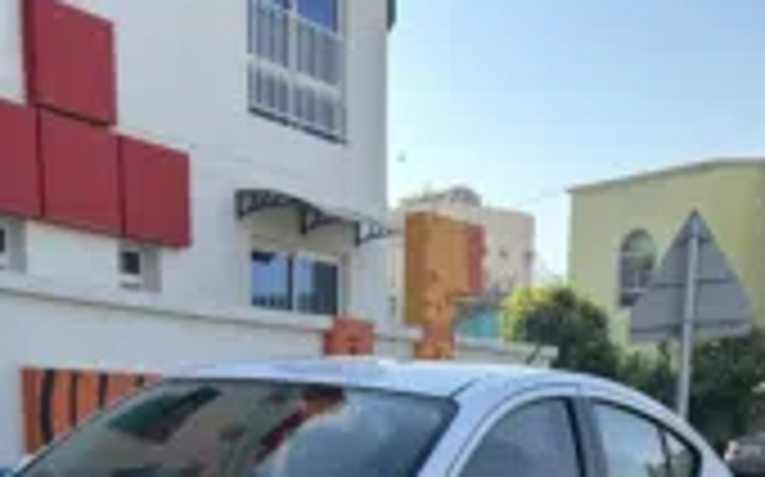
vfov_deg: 18.9
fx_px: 1250
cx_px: 225
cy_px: 720
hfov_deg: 33.6
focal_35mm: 60
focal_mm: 6.86
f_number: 1.78
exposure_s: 1/1721
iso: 80
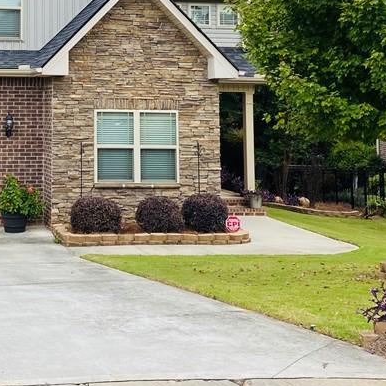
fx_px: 770
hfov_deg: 27.2
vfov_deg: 27.3
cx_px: 39
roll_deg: -0.1
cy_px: 46
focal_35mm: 61
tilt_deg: +4.8
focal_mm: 4.25
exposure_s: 1/1170
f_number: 1.8
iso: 32
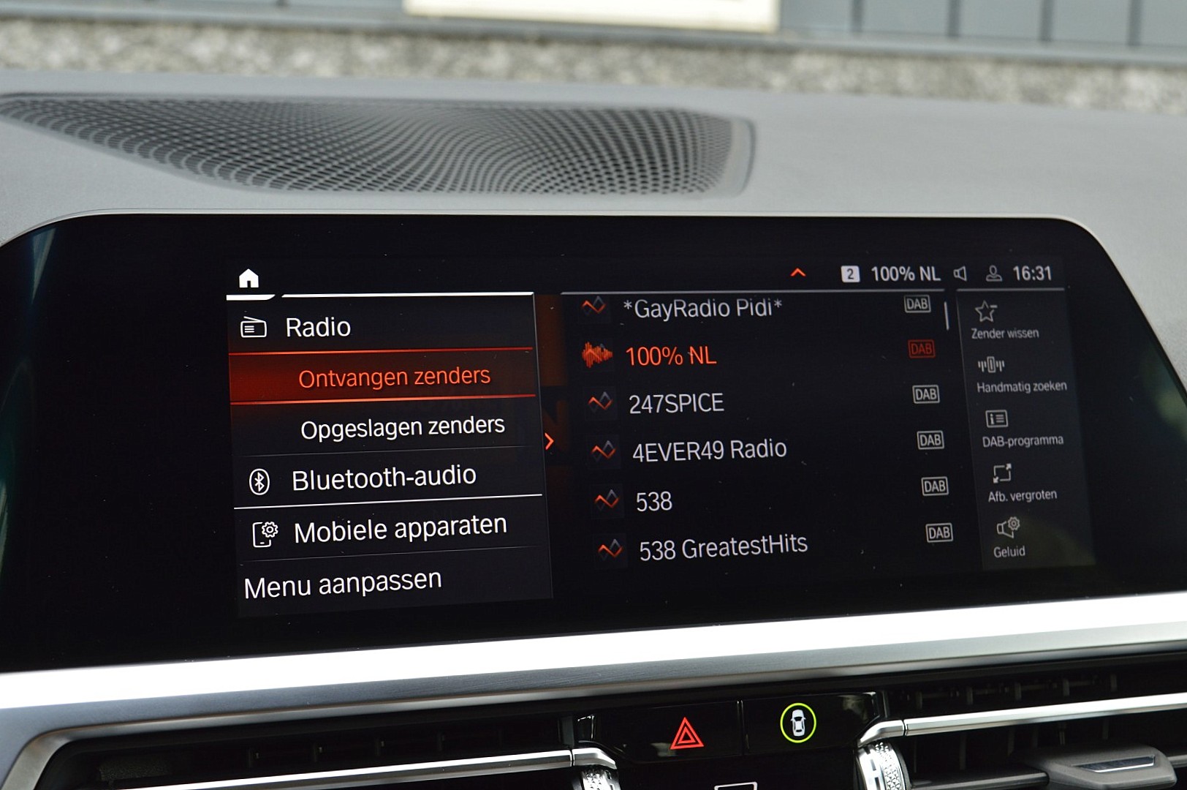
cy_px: 395
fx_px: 1680
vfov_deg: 26.4
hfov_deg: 38.9
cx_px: 594
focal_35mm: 51
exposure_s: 1/100
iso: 400
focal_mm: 34
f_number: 9
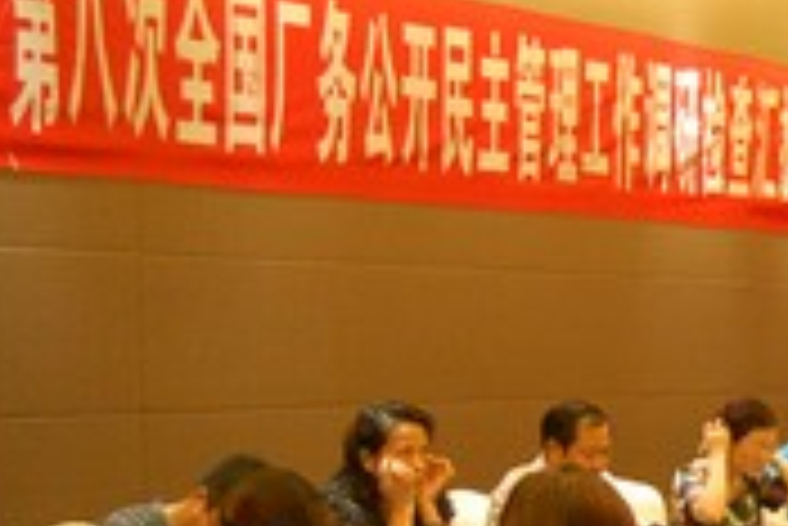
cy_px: 499
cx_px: 1022
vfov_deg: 17.4
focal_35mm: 77
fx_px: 1687
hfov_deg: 23.3
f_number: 3.5
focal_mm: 18
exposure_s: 1/30
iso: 1600
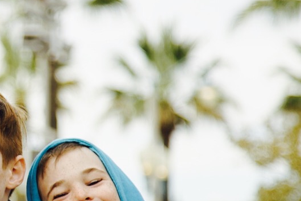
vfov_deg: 4.3
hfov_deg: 6.4
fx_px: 2677
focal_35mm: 320
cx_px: -58
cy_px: 164
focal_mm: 105
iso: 100
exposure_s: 1/250
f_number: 4
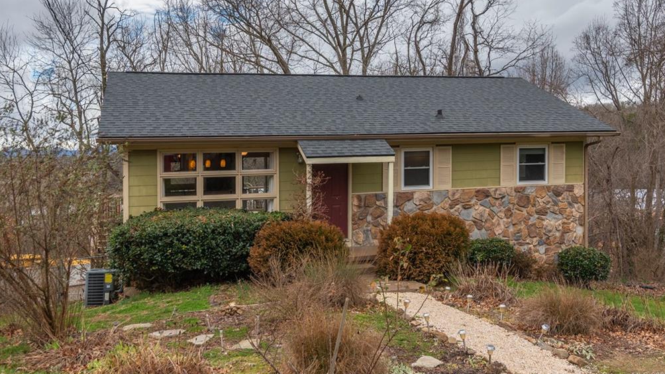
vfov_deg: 37.7
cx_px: 334
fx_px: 547
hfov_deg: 62.6
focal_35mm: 31
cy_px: 156
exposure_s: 1/800
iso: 320
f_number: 7.1
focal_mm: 29
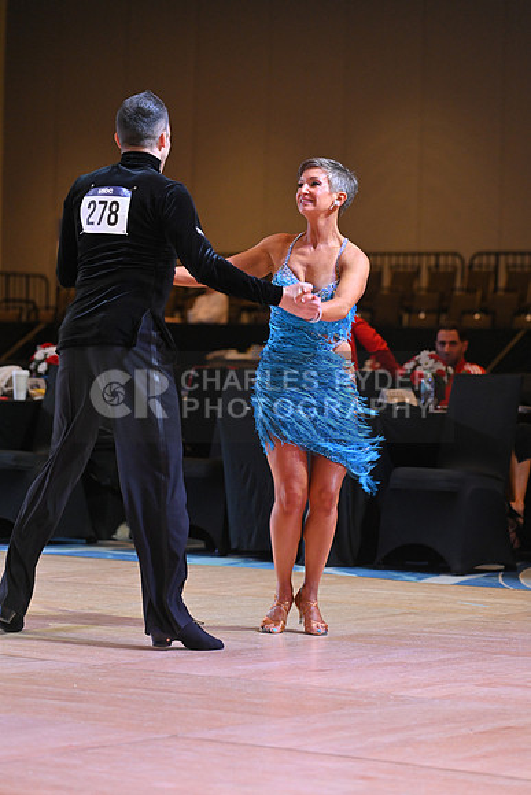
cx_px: 266
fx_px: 2697
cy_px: 398
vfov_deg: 16.8
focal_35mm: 122
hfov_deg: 11.2
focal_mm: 122
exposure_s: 1/250
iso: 2000
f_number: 4
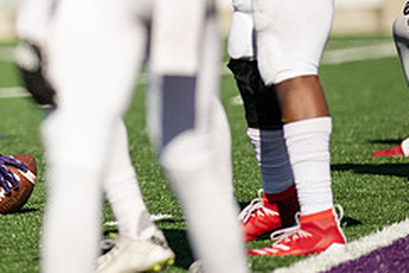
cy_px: 16
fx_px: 8145
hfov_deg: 2.9
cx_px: -50
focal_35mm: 717
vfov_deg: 1.9
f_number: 3.2
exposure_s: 1/2500
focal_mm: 300
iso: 160
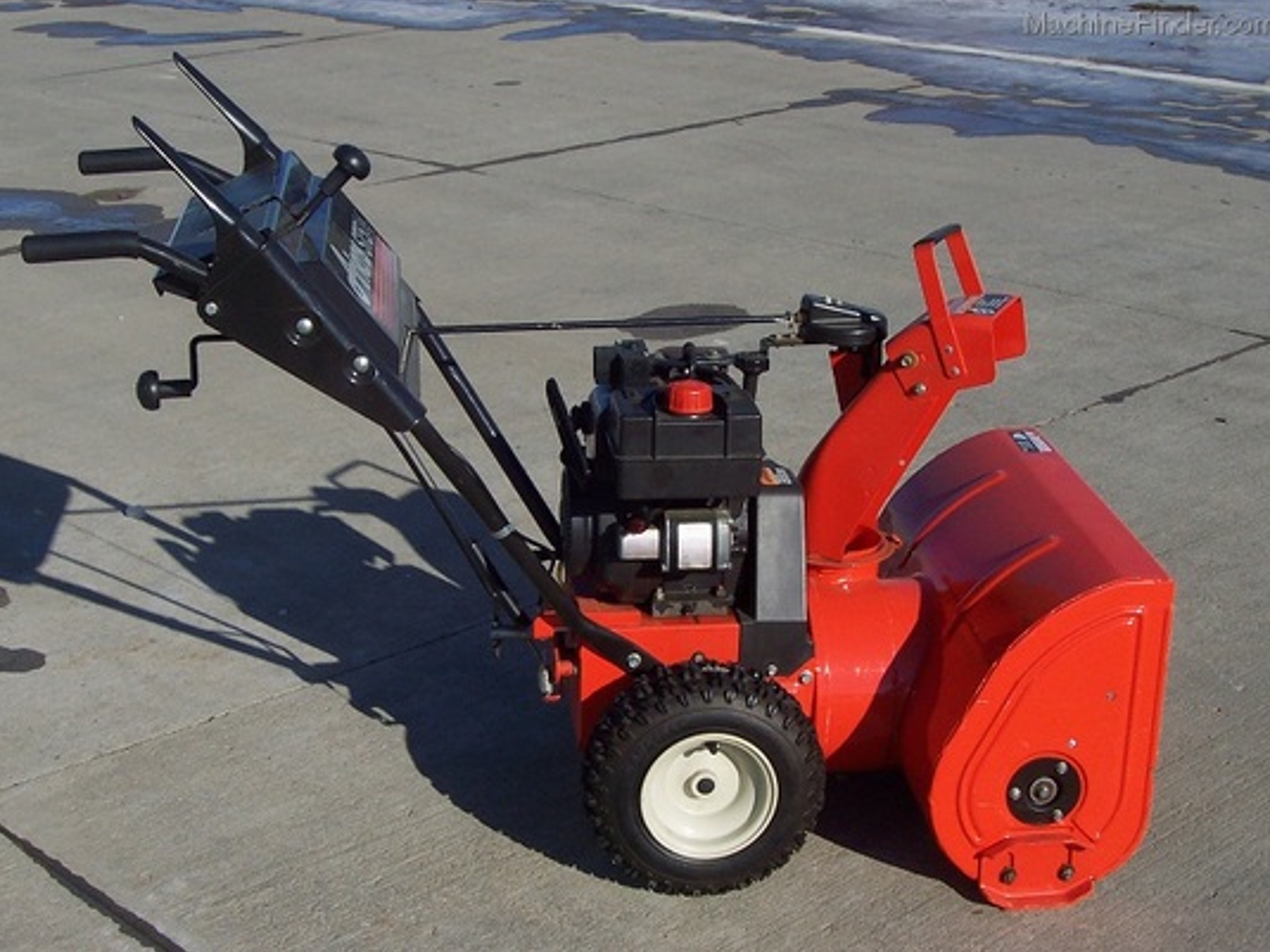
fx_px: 2127
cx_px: 631
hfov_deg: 33.2
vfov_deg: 25.2
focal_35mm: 58
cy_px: 477
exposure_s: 1/750
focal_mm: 8.6
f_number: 6.7
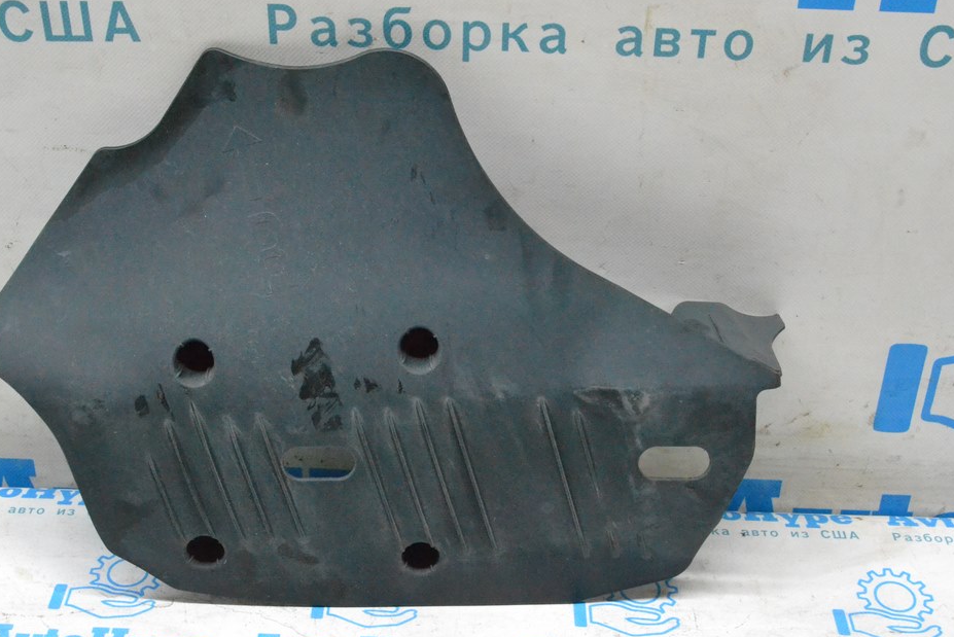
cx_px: 447
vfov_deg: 25.5
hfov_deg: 37.5
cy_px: 323
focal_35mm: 53
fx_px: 1405
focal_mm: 32
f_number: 9
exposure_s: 1/160
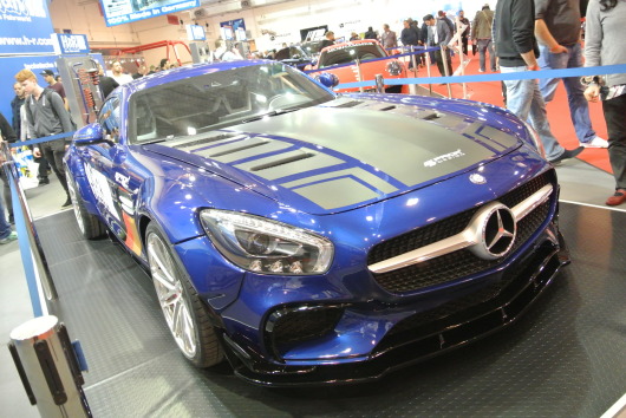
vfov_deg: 45.0
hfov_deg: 63.6
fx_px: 505
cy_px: 209
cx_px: 313
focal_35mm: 29
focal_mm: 11
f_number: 3.5
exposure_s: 1/80
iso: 1600
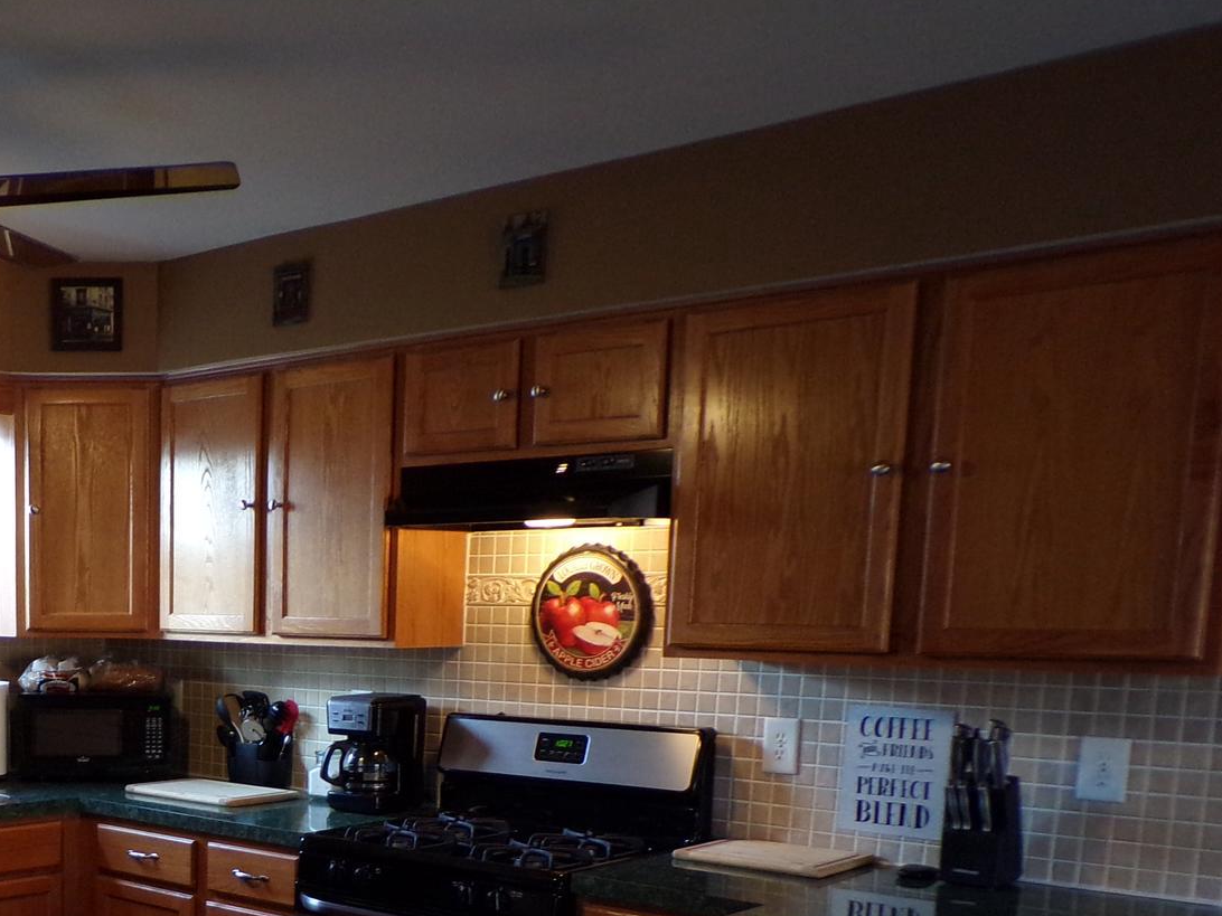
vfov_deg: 30.5
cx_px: 173
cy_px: 853
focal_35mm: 45
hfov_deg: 39.7
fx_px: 1589
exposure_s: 1/25
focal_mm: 4.3
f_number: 3
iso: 200
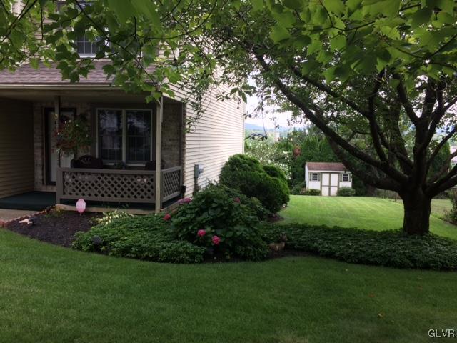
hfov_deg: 61.7
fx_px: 383
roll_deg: -1.4
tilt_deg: -5.5
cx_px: 228
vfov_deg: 48.2
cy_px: 172
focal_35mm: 29
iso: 32
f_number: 2.2
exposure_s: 1/376
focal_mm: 4.15
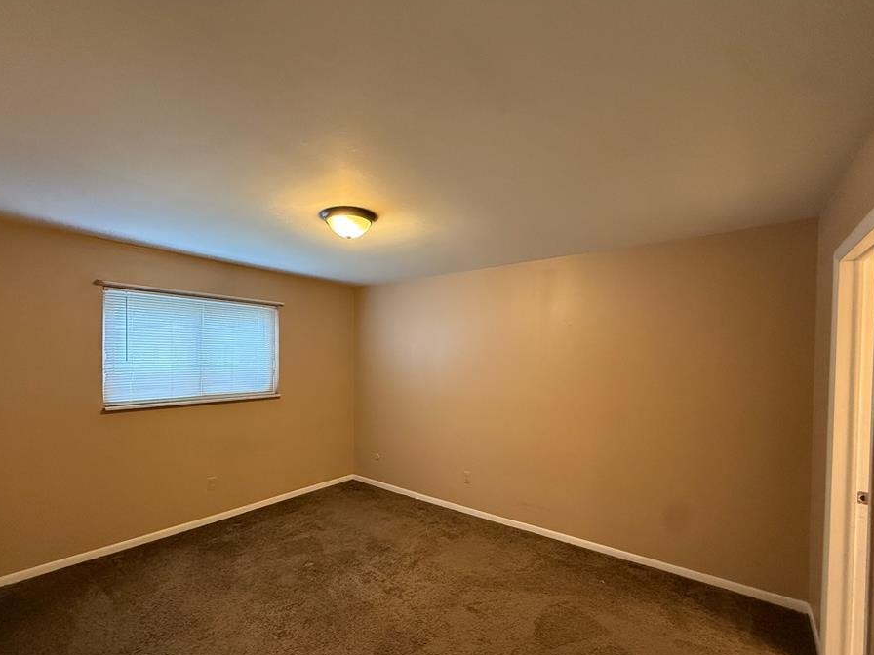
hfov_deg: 94.4
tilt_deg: -0.8
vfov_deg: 77.8
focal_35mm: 16
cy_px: 365
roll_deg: -1.0
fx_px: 404
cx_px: 410
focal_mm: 2.22
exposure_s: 1/120
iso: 640
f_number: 2.2
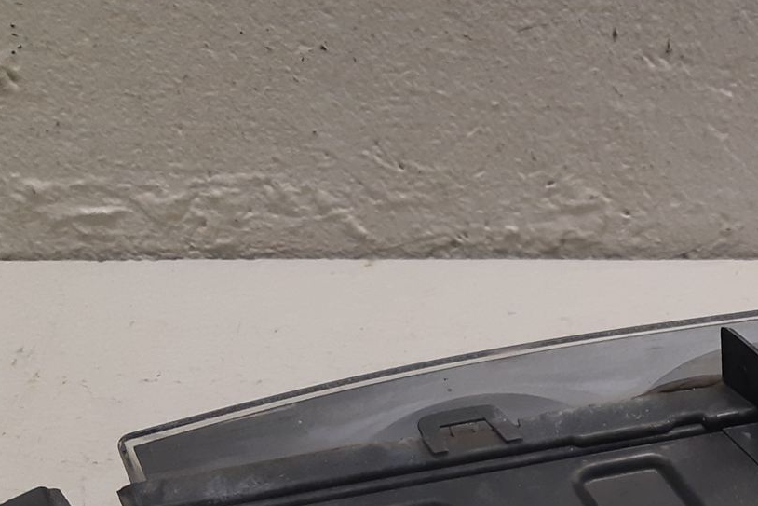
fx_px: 1432
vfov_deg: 19.5
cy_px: 497
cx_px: 792
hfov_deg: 27.6
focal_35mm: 68
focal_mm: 3.93
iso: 125
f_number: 1.7
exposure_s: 1/50
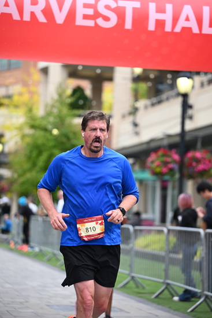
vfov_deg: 17.1
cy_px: 159
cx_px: 106
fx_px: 1059
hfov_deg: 11.4
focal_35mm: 120
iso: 640
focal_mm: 120
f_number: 2.8
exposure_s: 1/2000
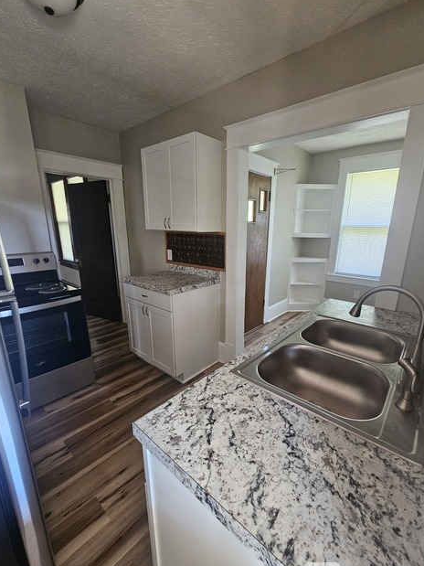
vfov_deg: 102.0
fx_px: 229
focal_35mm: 14
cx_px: 223
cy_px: 294
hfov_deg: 85.6
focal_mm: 2.2
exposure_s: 1/30
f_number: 2.2
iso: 320
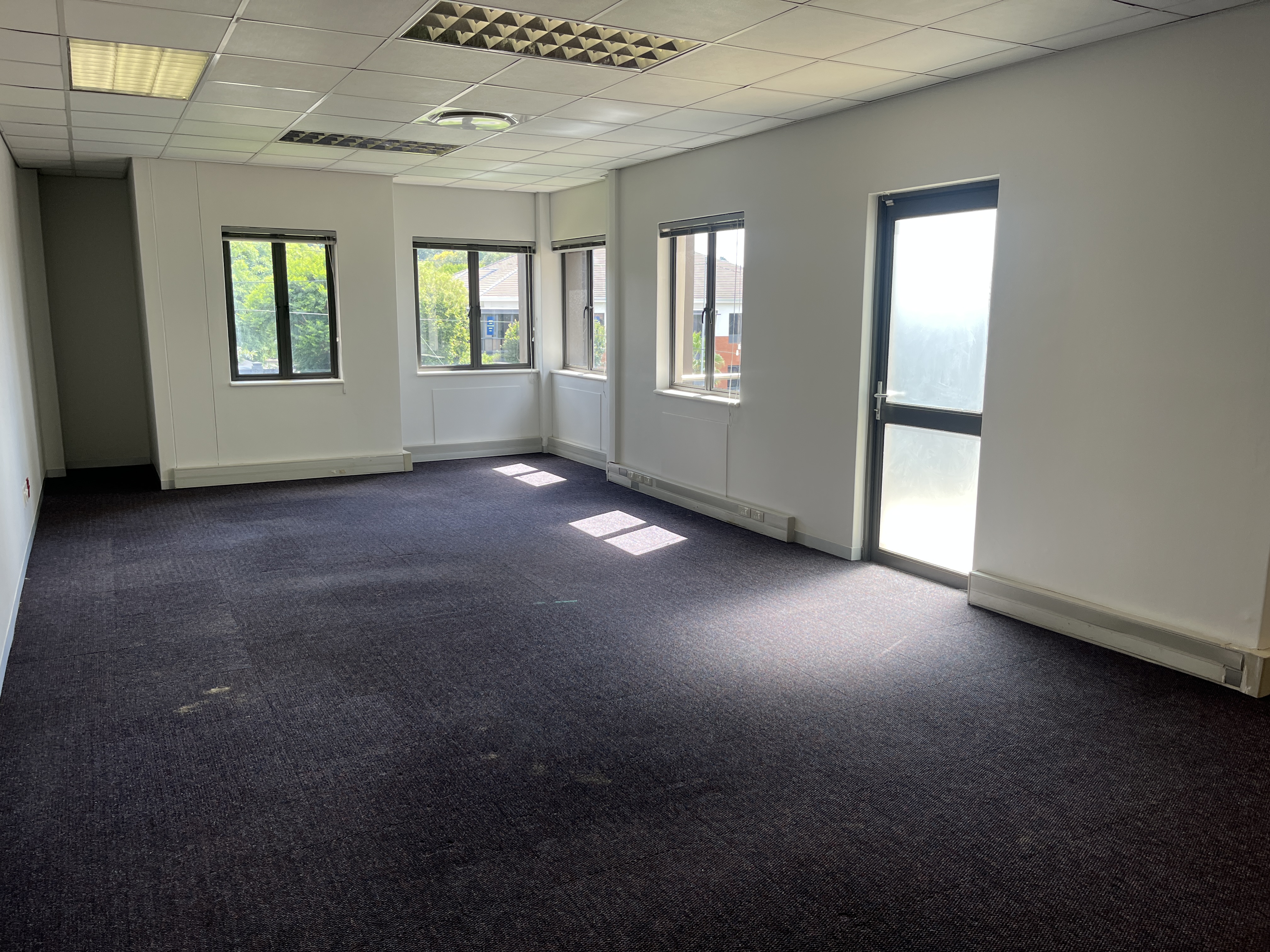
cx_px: 635
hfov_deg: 67.3
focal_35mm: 26
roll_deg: -0.2
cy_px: 476
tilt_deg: -10.5
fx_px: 954
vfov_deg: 53.1
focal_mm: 5.1
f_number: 1.6
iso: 40
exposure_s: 1/158
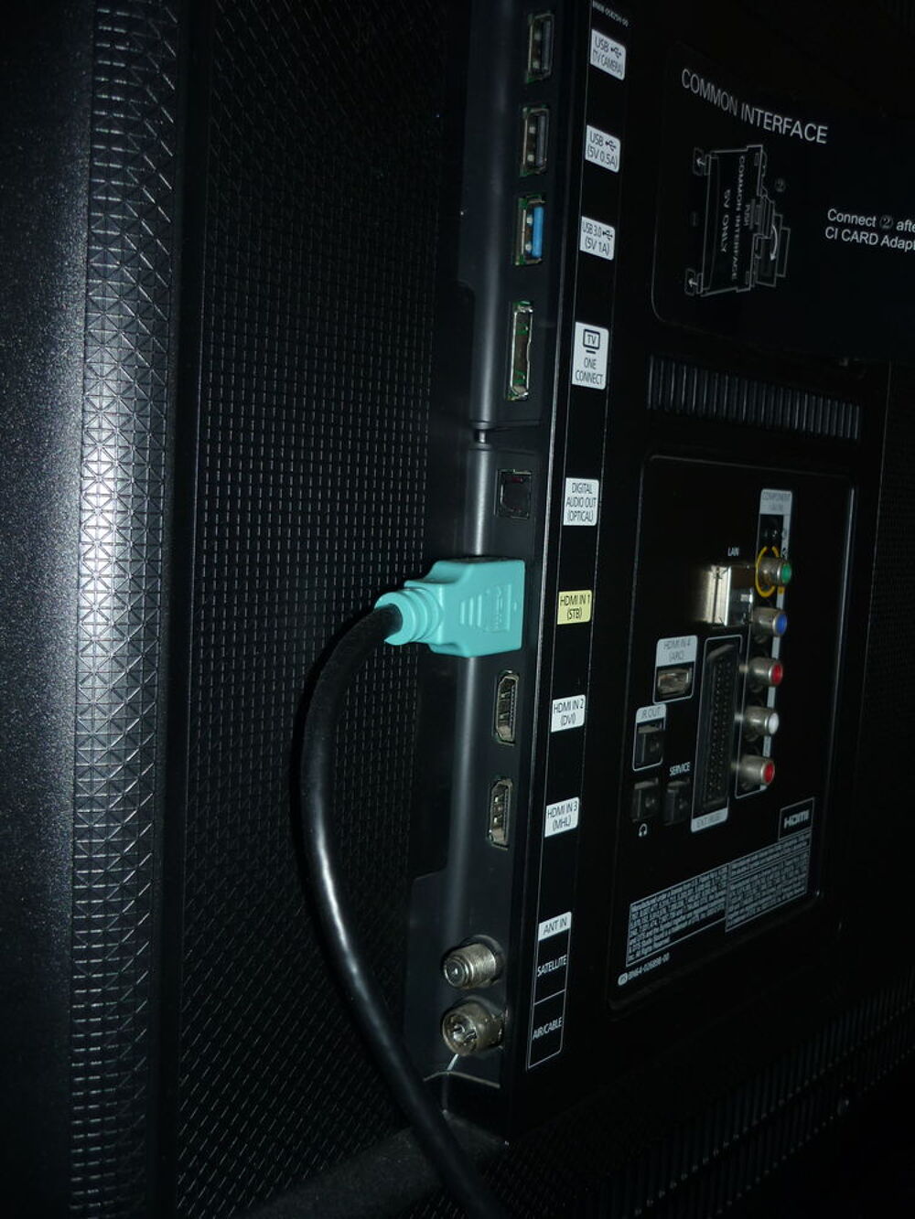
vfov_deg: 55.3
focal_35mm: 33
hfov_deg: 43.0
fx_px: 1163
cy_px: 610
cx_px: 458
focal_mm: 5.5
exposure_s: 1/60
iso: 100
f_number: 2.8
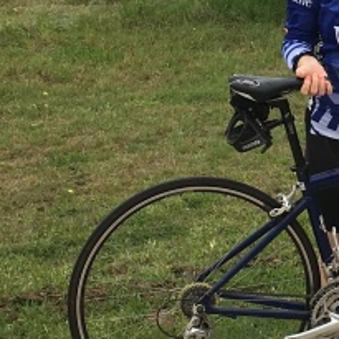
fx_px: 1418
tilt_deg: -7.7
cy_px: 25
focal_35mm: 128
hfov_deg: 13.4
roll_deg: -0.5
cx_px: 375
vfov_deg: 13.5
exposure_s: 1/1538
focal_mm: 4.15
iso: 25
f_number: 2.2
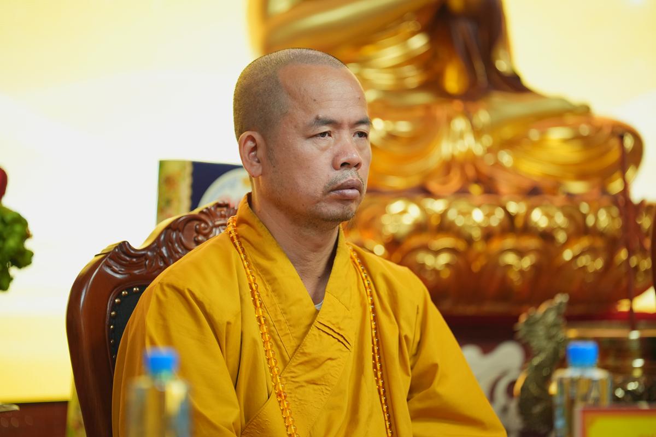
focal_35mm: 194
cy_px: 218
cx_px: 328
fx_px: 3535
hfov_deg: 10.6
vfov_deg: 7.1
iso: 2000
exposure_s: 1/125
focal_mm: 194
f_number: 2.8
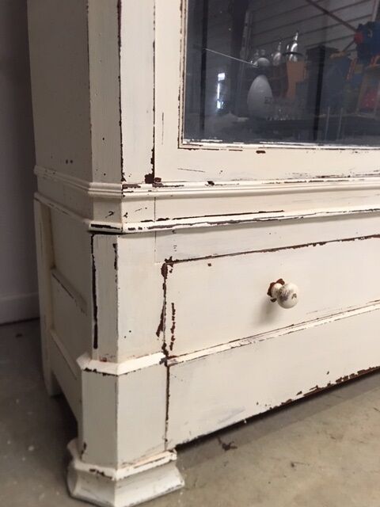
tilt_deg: -12.8
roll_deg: -3.1
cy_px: 254
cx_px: 190
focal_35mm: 29
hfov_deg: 48.2
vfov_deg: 61.7
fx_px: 424
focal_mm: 4.15
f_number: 2.2
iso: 80
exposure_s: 1/10
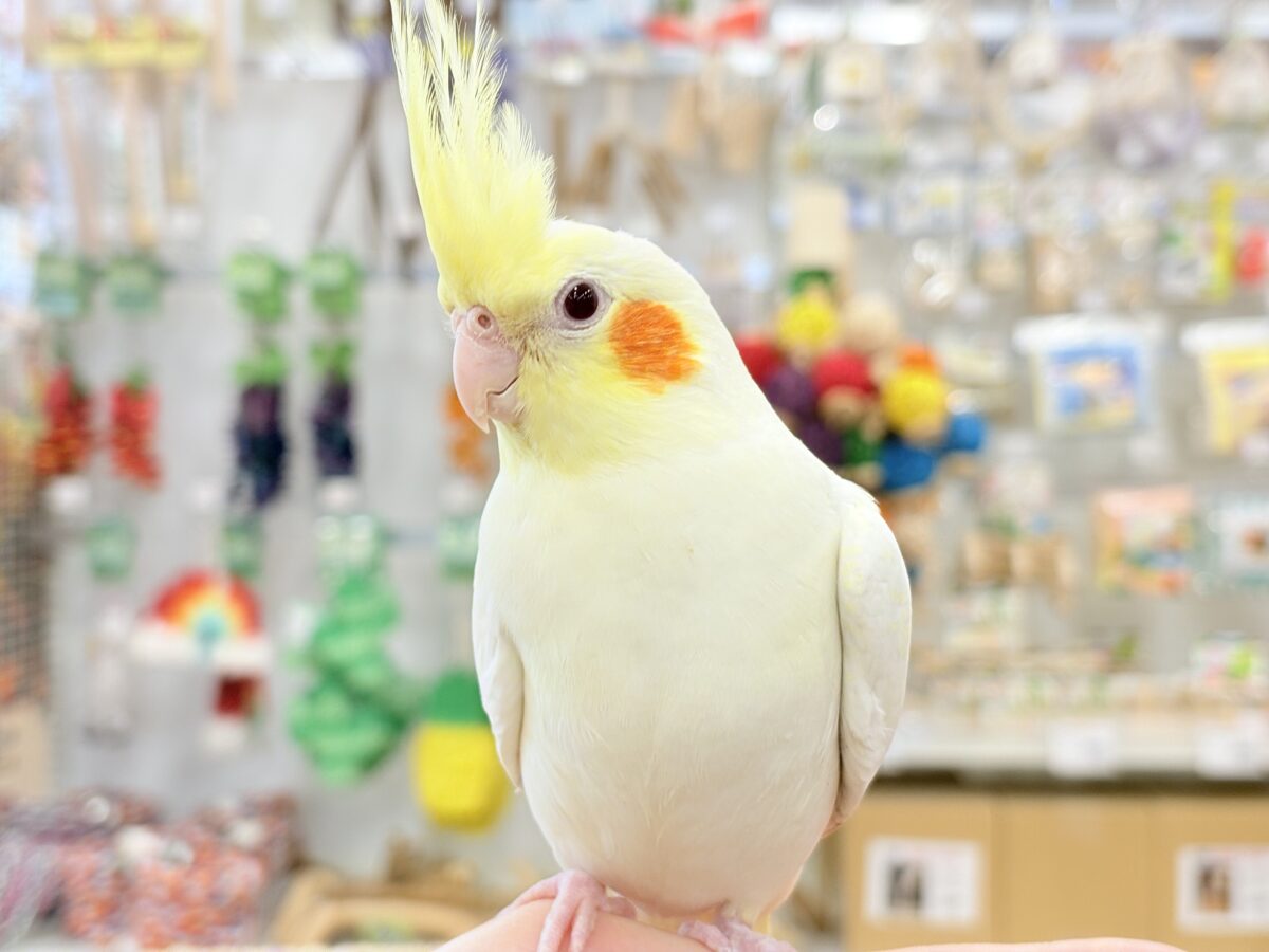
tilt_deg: -0.3
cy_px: 476
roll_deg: +0.8
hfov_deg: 36.8
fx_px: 1906
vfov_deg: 28.0
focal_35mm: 52
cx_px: 634
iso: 40
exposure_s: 1/50
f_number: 1.6
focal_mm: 5.96
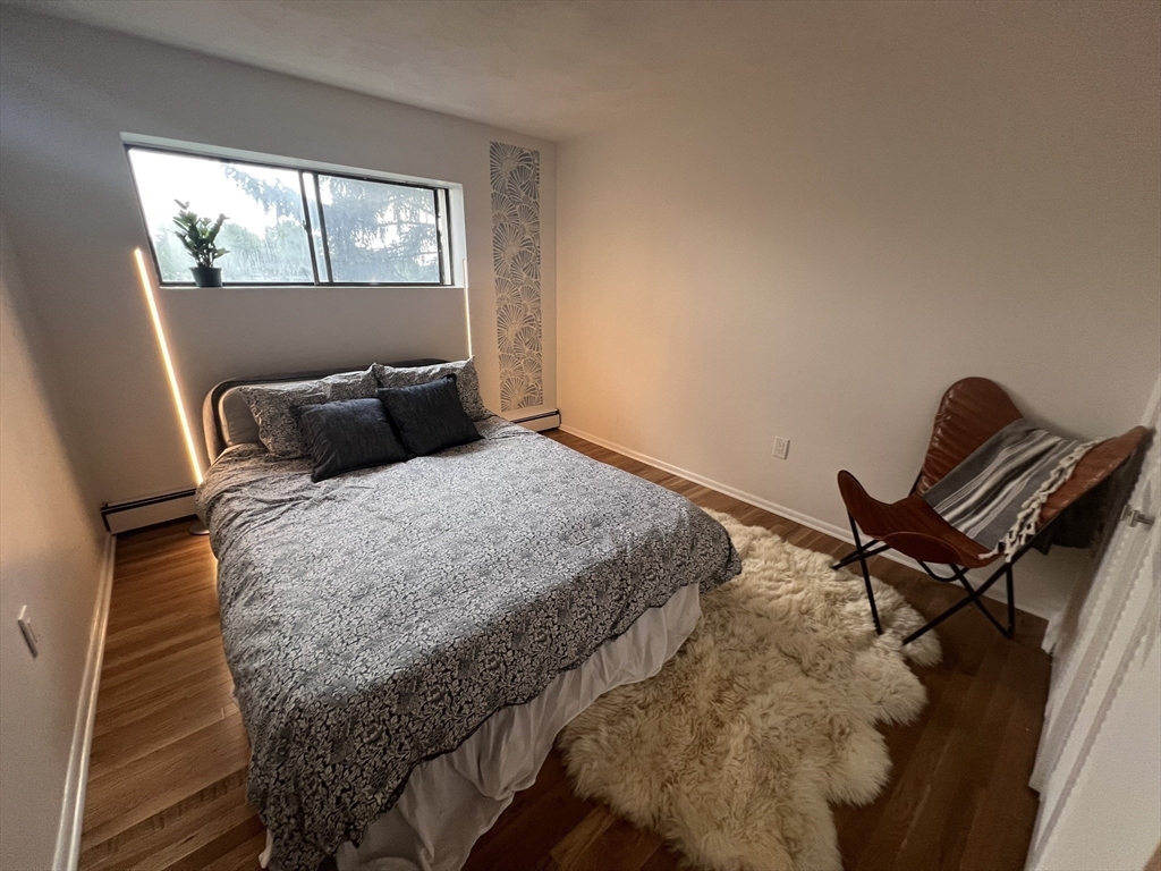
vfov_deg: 89.9
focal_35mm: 13
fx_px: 436
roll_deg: -0.8
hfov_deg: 106.2
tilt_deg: -18.0
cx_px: 580
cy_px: 436
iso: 200
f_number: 1.8
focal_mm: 1.57
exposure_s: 1/60
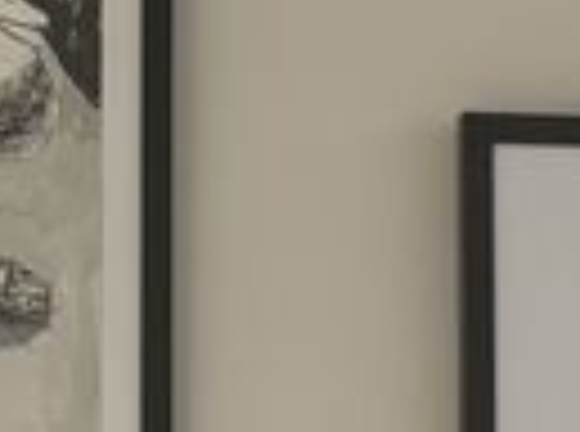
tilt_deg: +8.6
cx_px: 211
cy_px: 288
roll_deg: +1.5
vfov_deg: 7.1
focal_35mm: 207
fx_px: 3459
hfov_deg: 9.6
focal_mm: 5.96
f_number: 1.6
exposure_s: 1/60
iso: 160
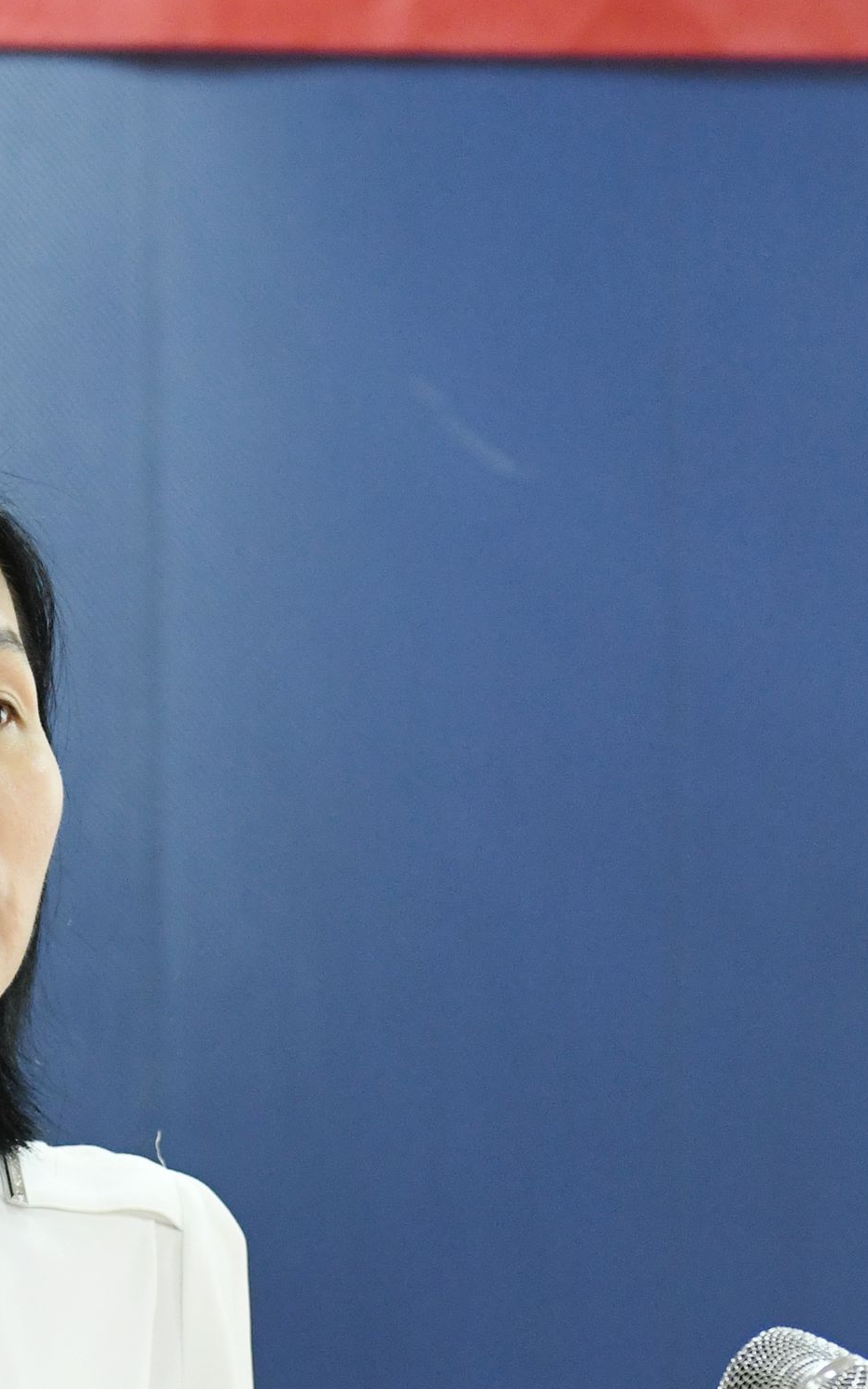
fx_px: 5602
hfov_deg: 8.9
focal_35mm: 148
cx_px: 431
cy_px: 1153
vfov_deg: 14.0
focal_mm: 50
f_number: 2.8
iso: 2000
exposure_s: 1/160
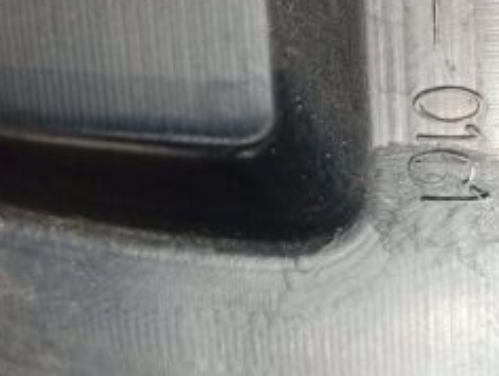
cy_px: -36
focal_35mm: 91
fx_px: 1314
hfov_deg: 21.2
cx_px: 407
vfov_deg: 15.8
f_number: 1.8
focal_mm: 3.98
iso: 60
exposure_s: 1/100
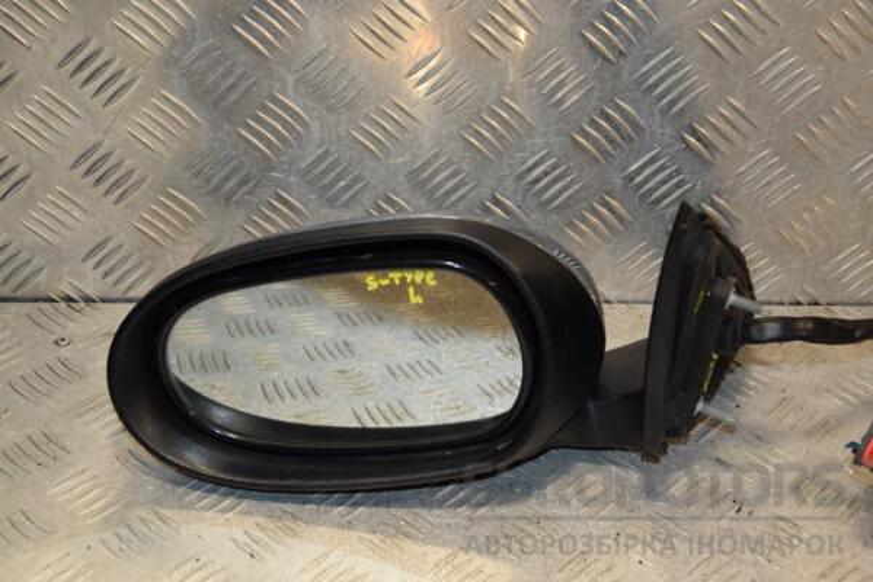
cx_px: 436
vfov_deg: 18.2
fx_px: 1819
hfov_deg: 27.0
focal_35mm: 75
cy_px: 291
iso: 800
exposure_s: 1/200
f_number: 5
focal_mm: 50
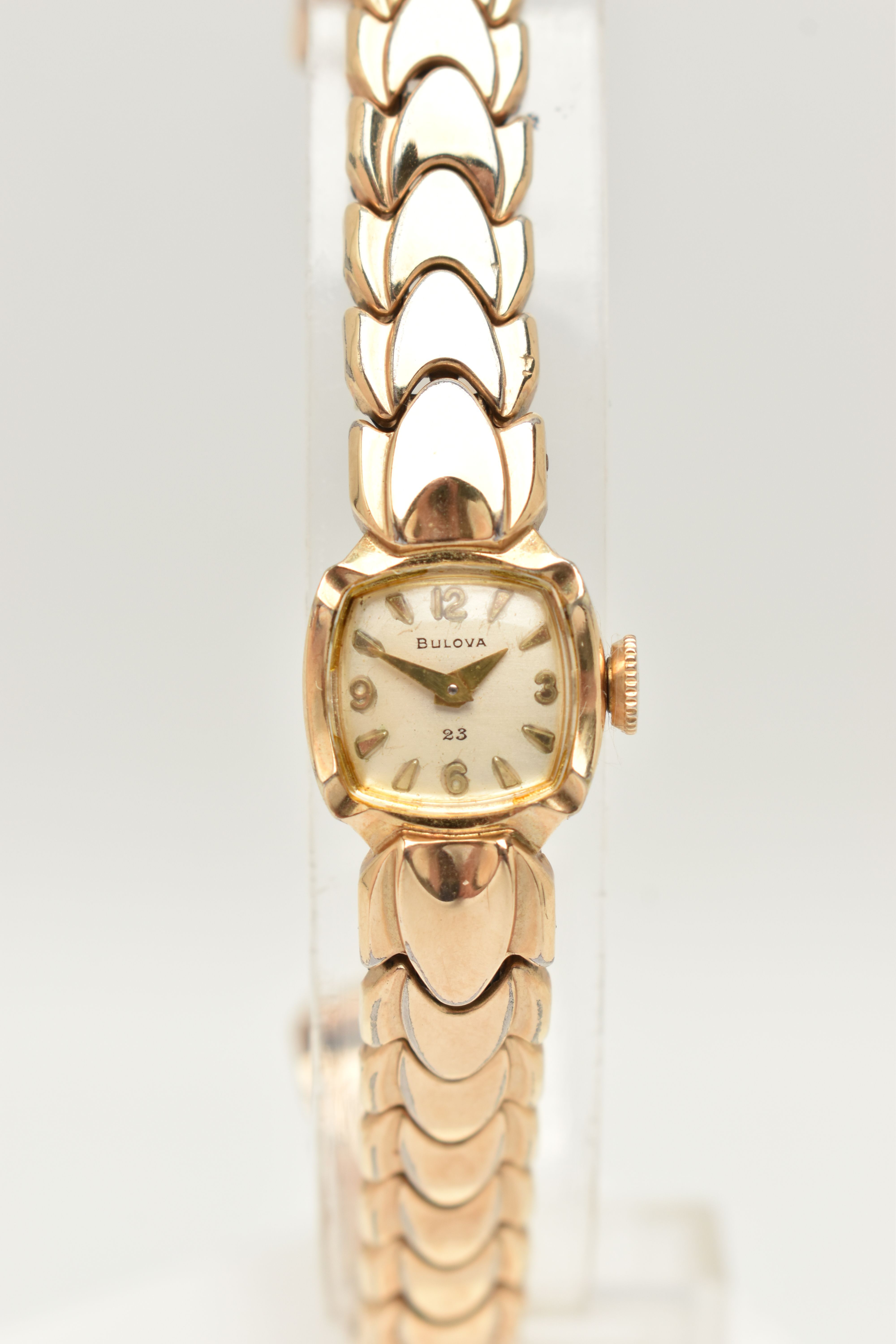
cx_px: 448
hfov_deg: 16.6
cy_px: 672
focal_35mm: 82
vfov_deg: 24.6
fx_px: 3080
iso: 400
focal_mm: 55
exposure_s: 1/100
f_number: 10
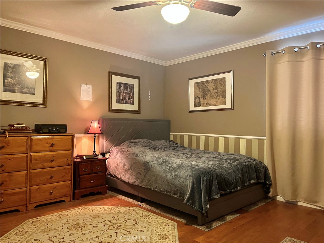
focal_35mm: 26
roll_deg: -0.5
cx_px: 162
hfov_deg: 67.3
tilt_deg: +0.5
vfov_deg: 53.1
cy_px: 122
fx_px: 243
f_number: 1.6
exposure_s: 1/30
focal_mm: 5.1
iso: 500
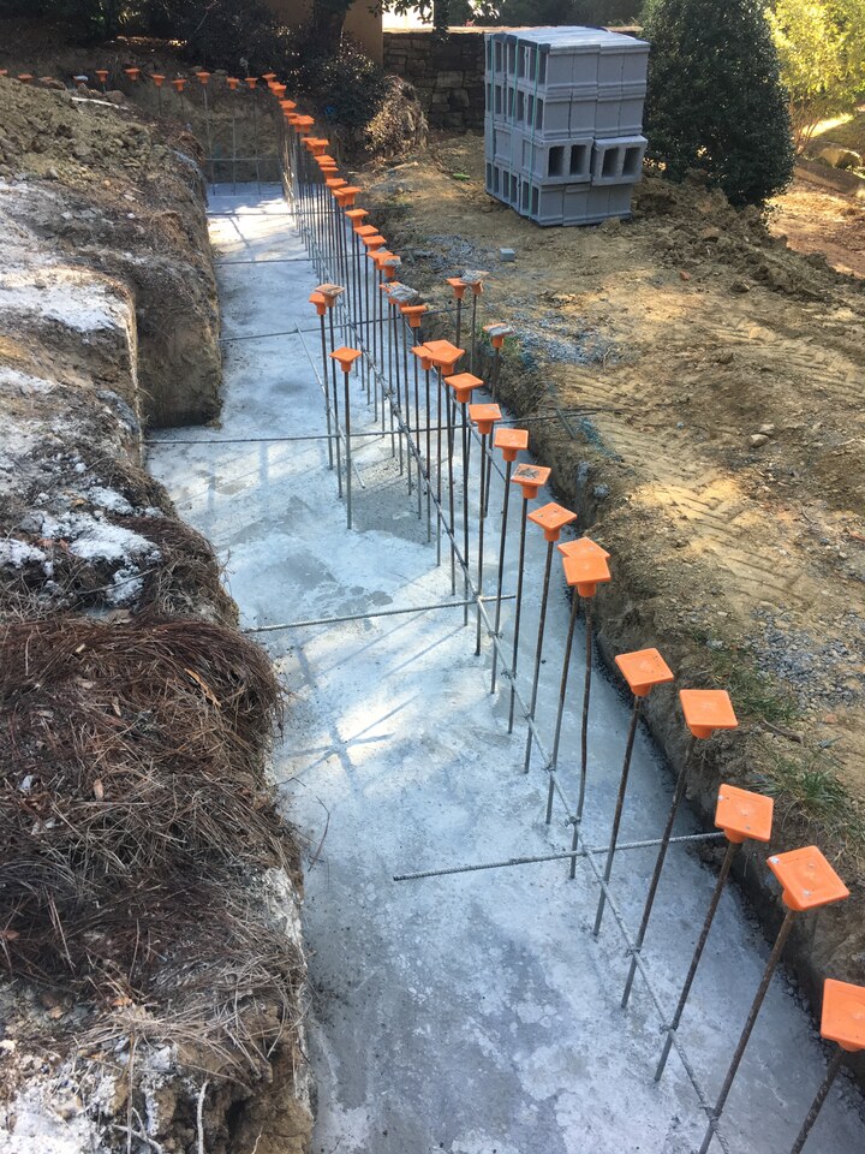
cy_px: 577
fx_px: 966
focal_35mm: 29
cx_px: 432
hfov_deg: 48.2
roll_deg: -1.2
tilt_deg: -33.7
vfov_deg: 61.7
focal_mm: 4.15
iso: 40
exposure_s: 1/120
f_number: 2.2
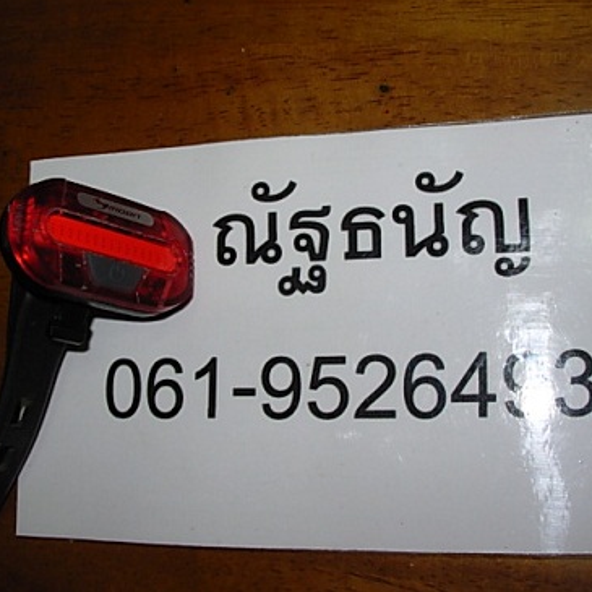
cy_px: 290
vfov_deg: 36.8
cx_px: 282
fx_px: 890
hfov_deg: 36.8
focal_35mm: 46
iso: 50
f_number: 4.9
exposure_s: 1/32
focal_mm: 6.3
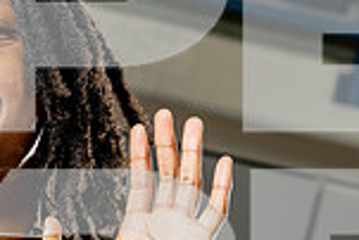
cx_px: -81
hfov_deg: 8.9
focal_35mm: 227
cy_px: 296
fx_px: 2266
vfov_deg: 6.0
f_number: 8
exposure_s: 1/250
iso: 640
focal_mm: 59
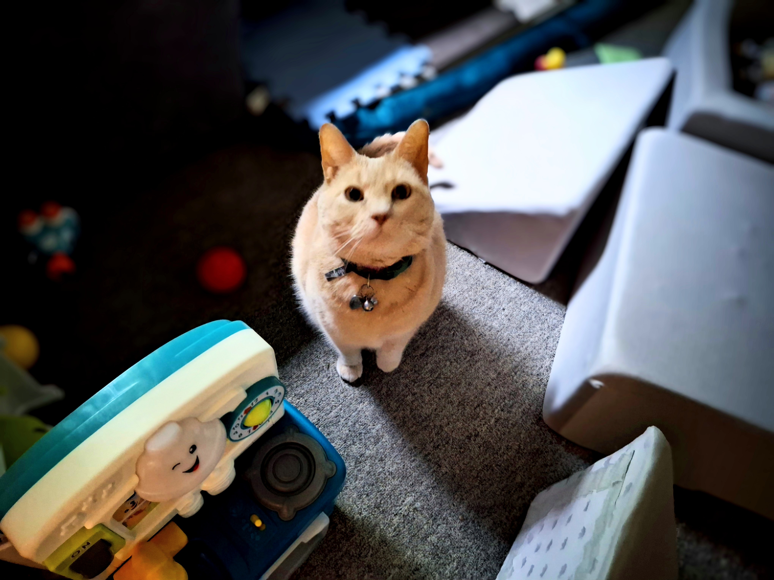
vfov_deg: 54.9
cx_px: 387
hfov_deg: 69.4
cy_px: 290
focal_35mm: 25
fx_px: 559
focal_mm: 4.69
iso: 1600
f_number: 1.8
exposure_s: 1/13
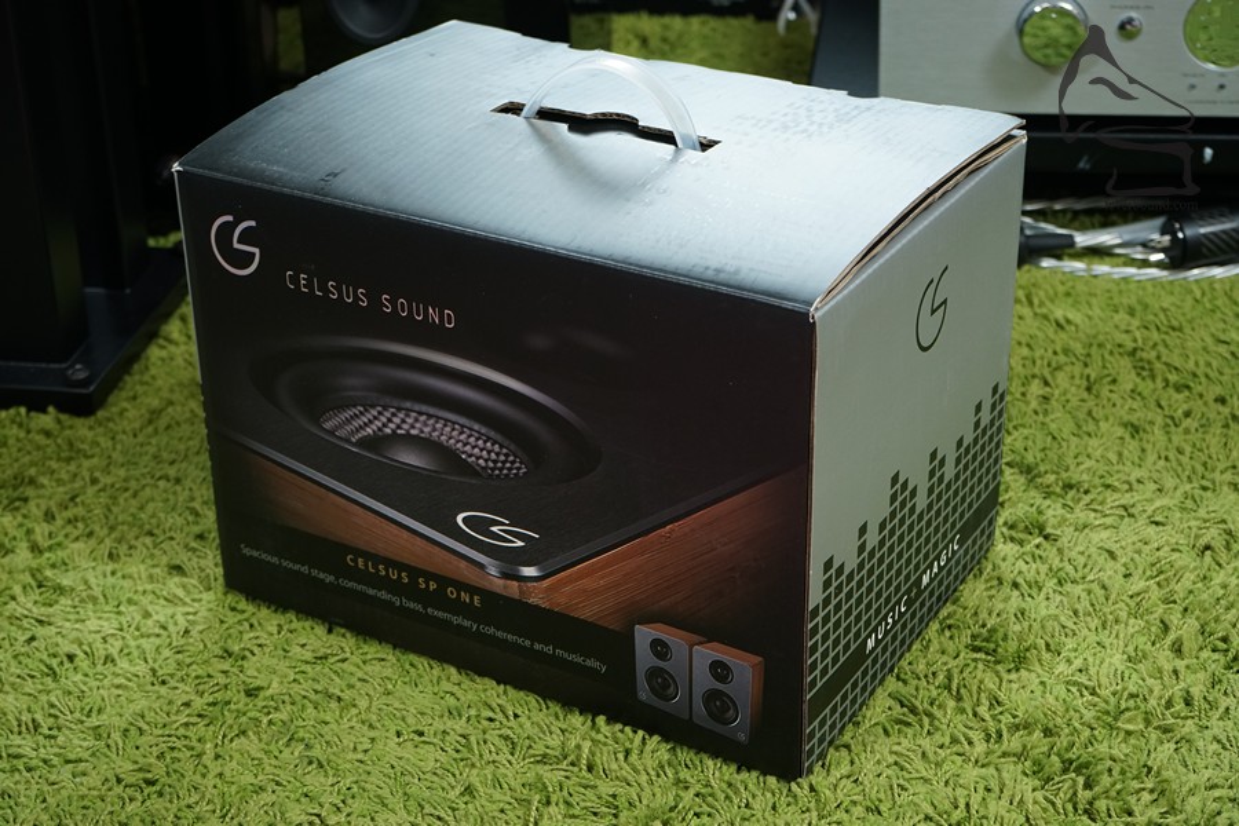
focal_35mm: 58
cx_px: 620
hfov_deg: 34.5
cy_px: 413
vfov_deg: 23.4
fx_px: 1996
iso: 1600
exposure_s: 1/60
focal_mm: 58
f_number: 8
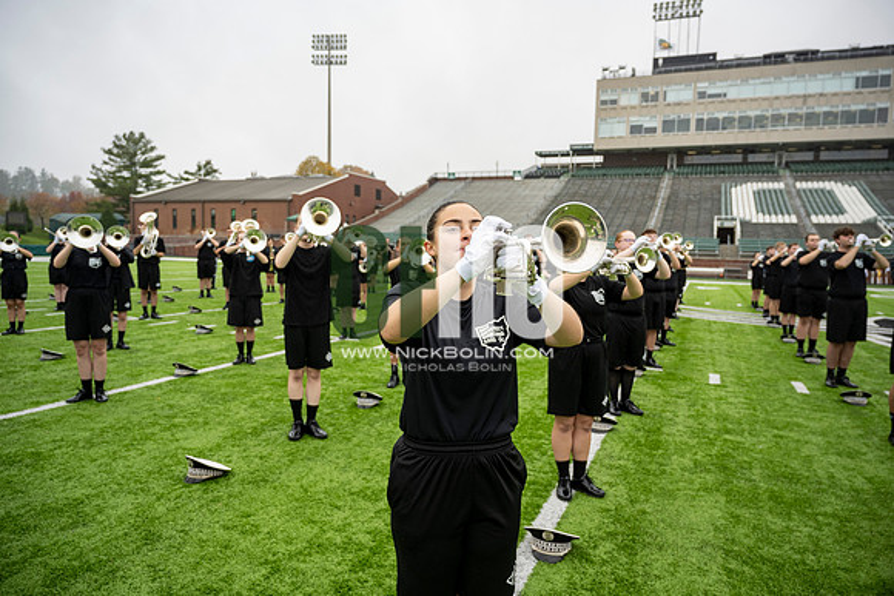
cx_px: 447
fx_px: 596
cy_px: 298
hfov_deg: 73.7
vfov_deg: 53.2
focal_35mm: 24
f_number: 4
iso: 320
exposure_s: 1/200
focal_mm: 24
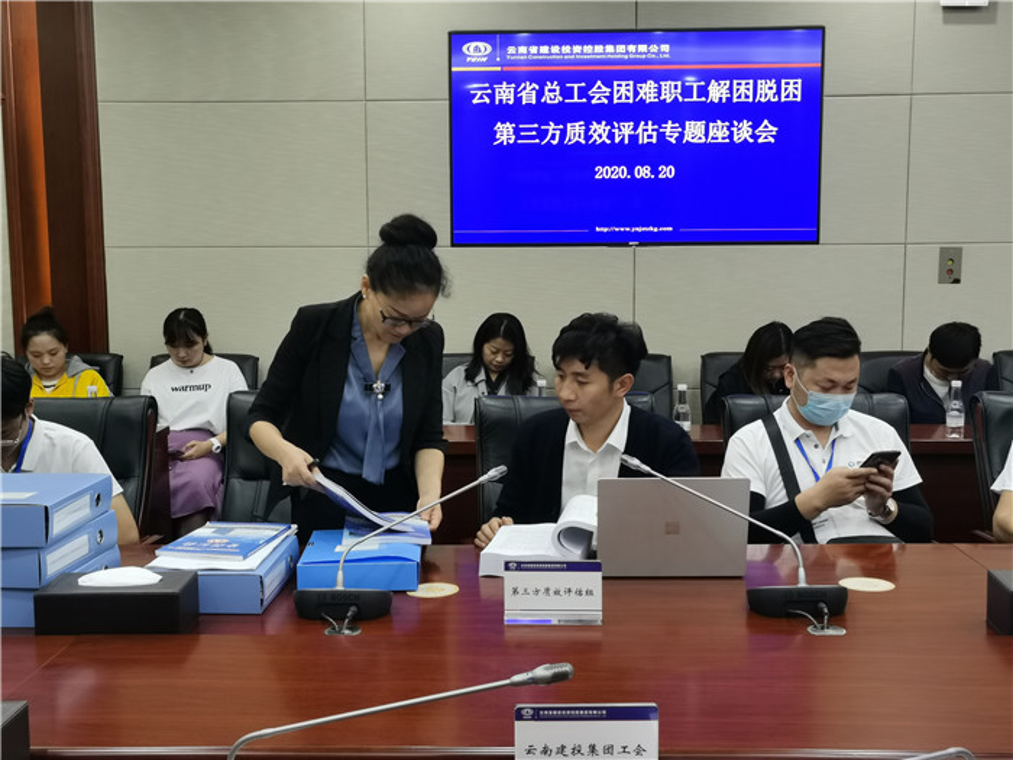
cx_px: 506
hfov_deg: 45.8
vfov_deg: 35.1
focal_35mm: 41
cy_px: 380
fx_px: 1200
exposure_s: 1/100
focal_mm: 5.56
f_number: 1.6
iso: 125
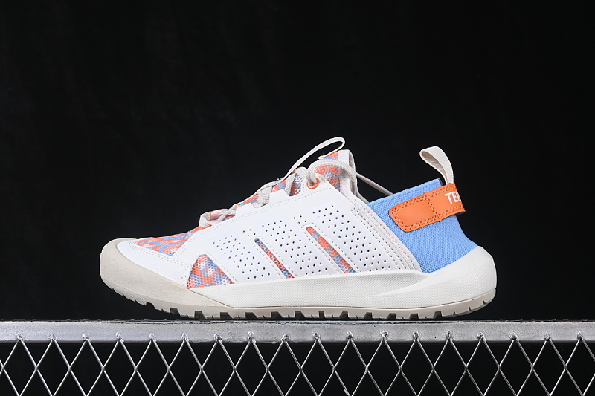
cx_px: 298
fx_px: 1239
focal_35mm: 75
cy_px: 198
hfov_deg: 27.0
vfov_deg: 18.2
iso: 160
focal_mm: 50
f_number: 8
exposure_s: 1/80
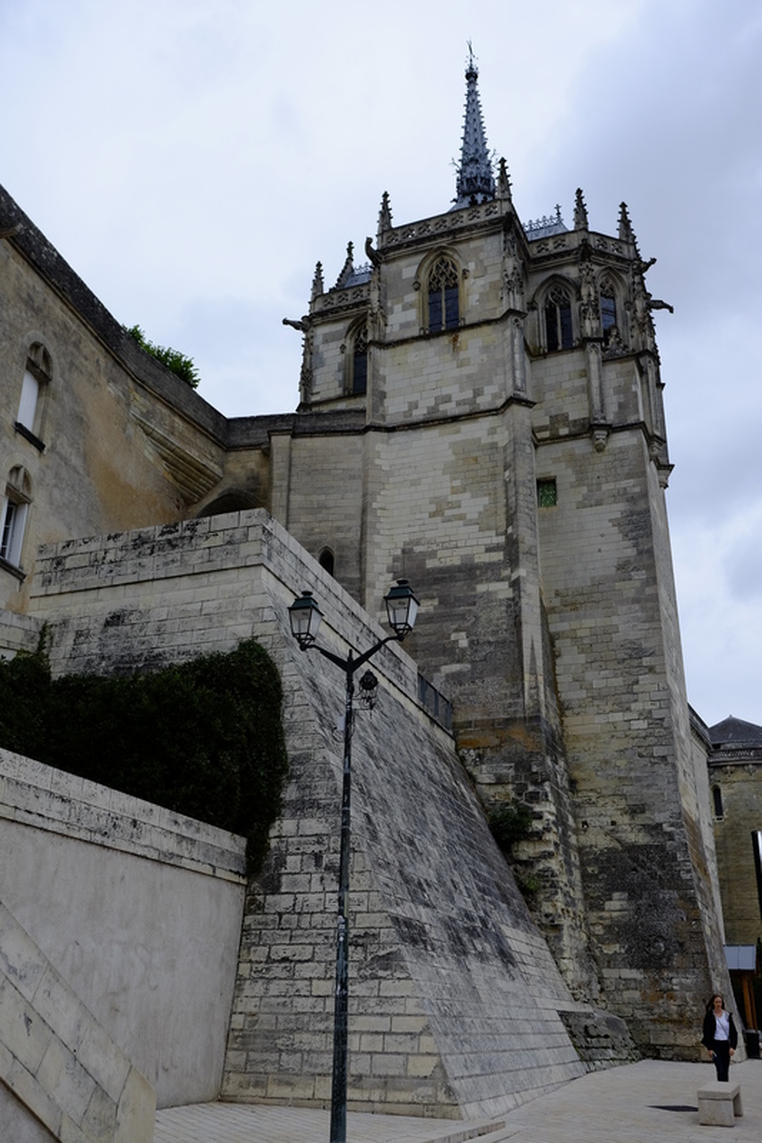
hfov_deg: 37.8
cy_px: 572
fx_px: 1112
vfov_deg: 54.4
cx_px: 381
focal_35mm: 35
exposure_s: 1/420
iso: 400
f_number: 4
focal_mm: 23
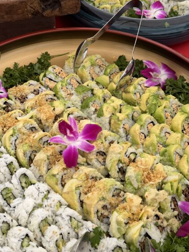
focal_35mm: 44
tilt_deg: -52.7
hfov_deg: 32.9
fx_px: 320
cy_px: 106
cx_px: 97
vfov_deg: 42.8
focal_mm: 6.76
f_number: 1.78
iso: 80
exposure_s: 1/2232
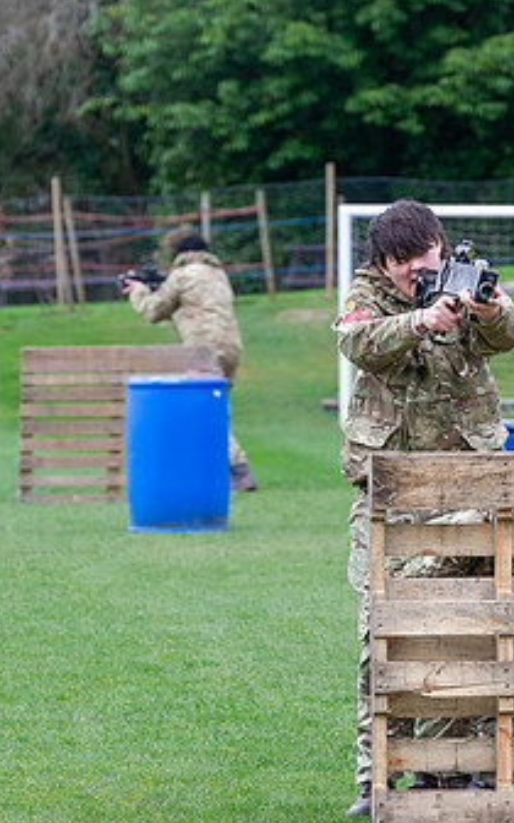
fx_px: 9413
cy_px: 471
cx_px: 545
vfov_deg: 5.0
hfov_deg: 3.1
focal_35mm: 420
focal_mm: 200
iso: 720
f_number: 6.3
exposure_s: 1/250
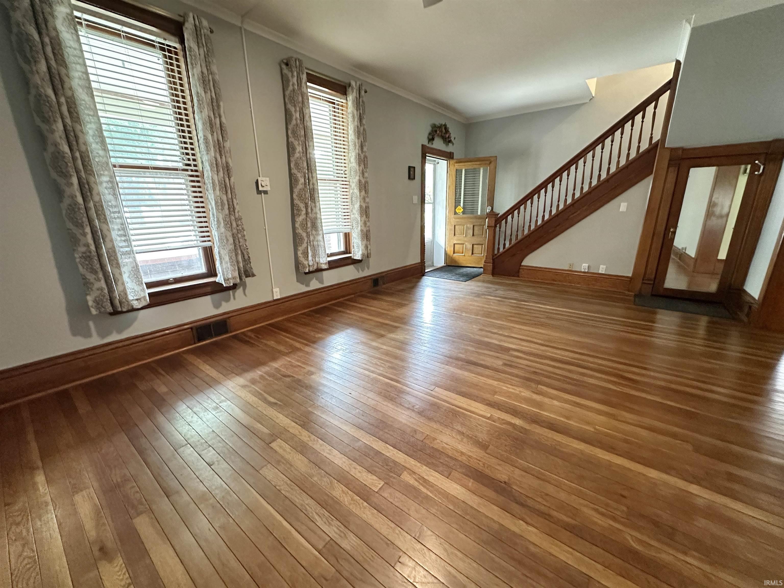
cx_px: 392
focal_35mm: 14
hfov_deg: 102.1
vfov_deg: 85.7
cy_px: 294
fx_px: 317
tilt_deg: -14.8
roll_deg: +0.4
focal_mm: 2.22
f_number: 2.2
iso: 640
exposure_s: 1/60
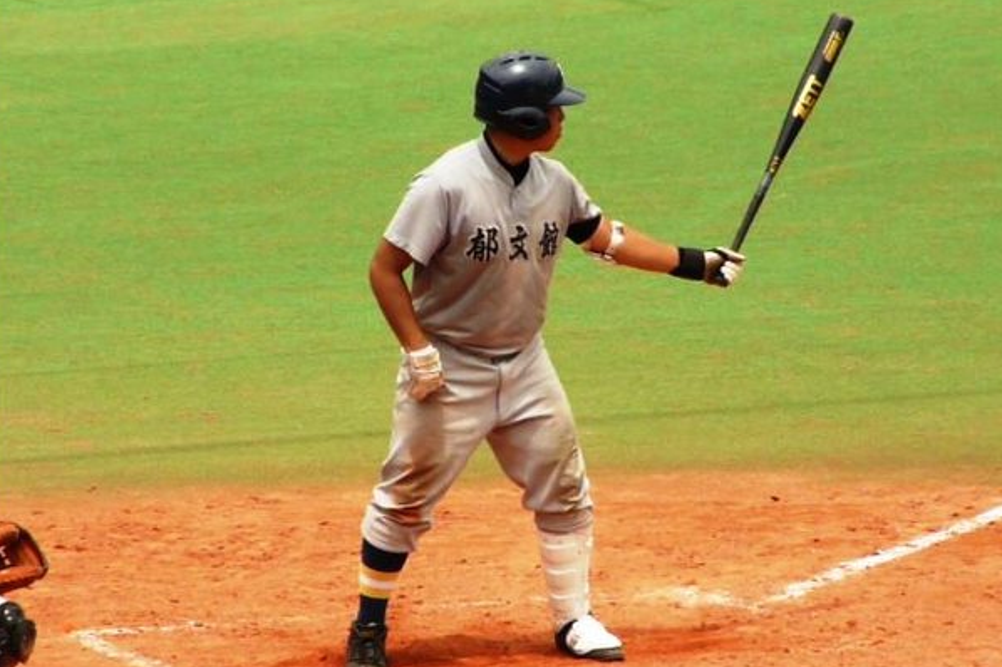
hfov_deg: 4.9
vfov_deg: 3.2
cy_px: 341
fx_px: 11767
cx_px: 503
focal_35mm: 423
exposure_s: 1/250
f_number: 8
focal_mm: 64.3
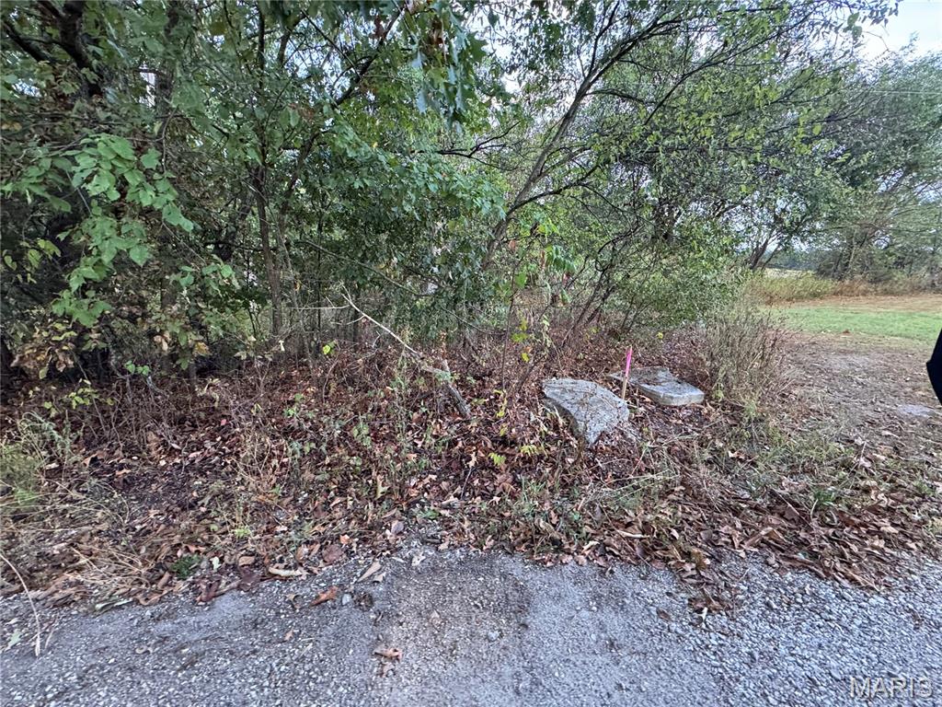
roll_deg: -2.7
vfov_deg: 85.7
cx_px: 471
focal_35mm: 14
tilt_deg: -16.8
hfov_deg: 102.1
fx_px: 381
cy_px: 354
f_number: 2.2
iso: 320
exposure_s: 1/99
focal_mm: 2.22
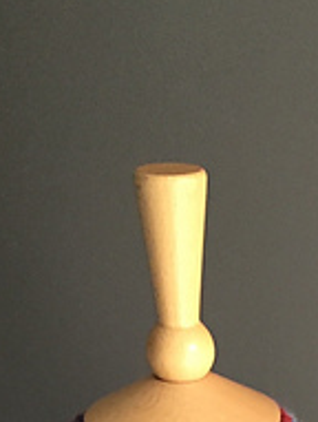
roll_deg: +0.4
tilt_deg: -9.7
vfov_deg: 17.8
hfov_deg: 15.0
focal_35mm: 97
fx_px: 1184
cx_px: 327
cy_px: 654
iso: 250
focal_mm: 4.15
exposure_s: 1/33
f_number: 2.2
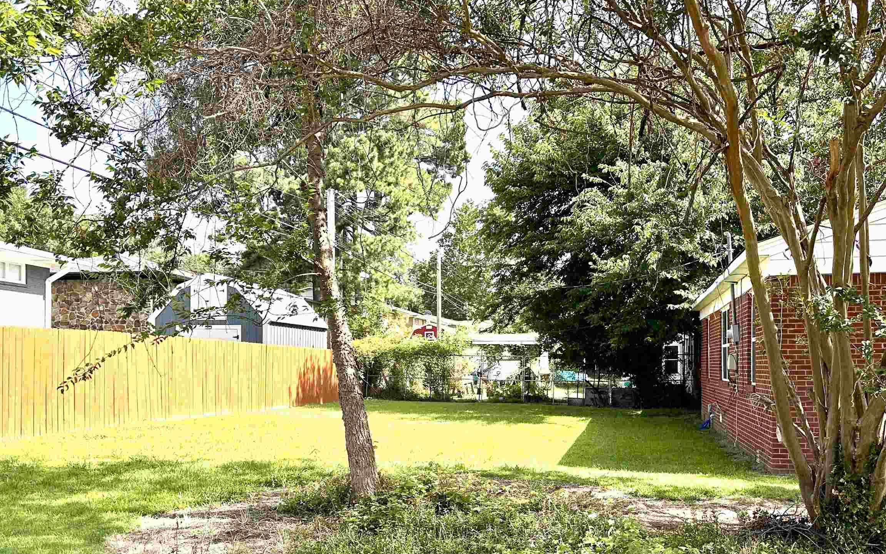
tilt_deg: +1.5
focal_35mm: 34
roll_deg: -0.5
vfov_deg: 36.9
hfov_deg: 56.7
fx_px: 821
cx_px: 431
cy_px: 362
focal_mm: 6.86
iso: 80
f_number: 1.78
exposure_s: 1/1289
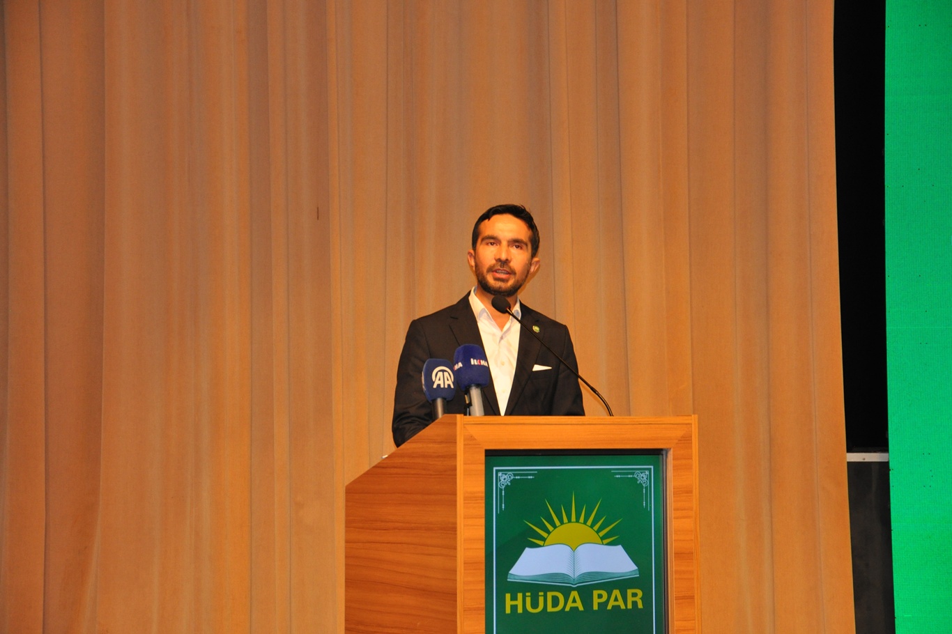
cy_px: 317
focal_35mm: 99
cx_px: 476
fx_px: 2617
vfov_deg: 13.8
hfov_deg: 20.6
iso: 800
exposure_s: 1/60
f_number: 5.3
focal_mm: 66
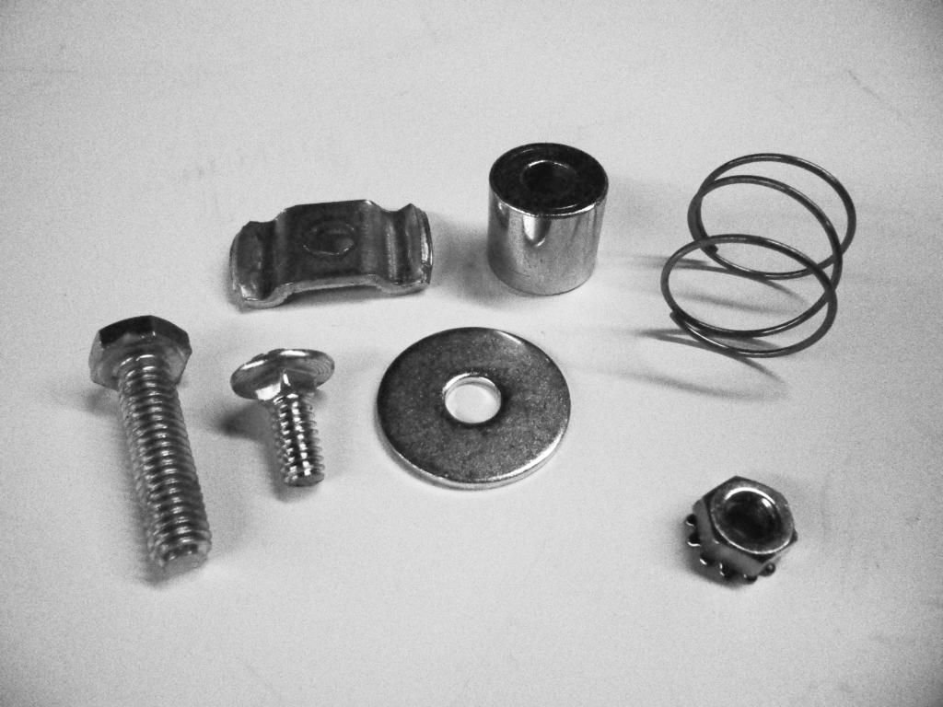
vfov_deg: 51.4
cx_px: 472
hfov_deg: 65.3
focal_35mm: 27
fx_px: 736
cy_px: 354
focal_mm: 4.9
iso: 1600
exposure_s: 1/350
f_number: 3.5
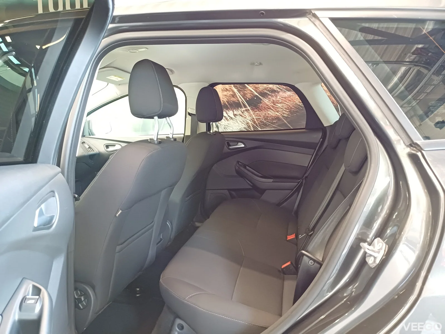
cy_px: 167
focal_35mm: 25
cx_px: 222
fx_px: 321
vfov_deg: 54.9
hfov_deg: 69.4
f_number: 1.8
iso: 800
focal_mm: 4.65
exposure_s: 1/20
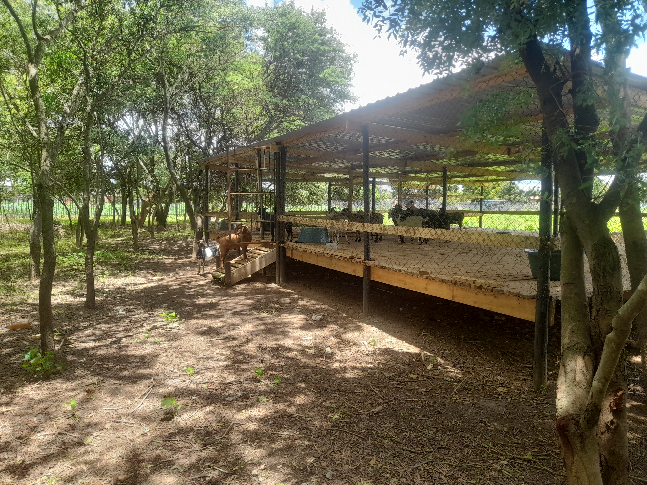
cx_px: 324
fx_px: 467
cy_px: 242
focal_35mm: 25
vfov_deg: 54.9
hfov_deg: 69.4
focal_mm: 4.6
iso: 32
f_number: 2
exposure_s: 1/100
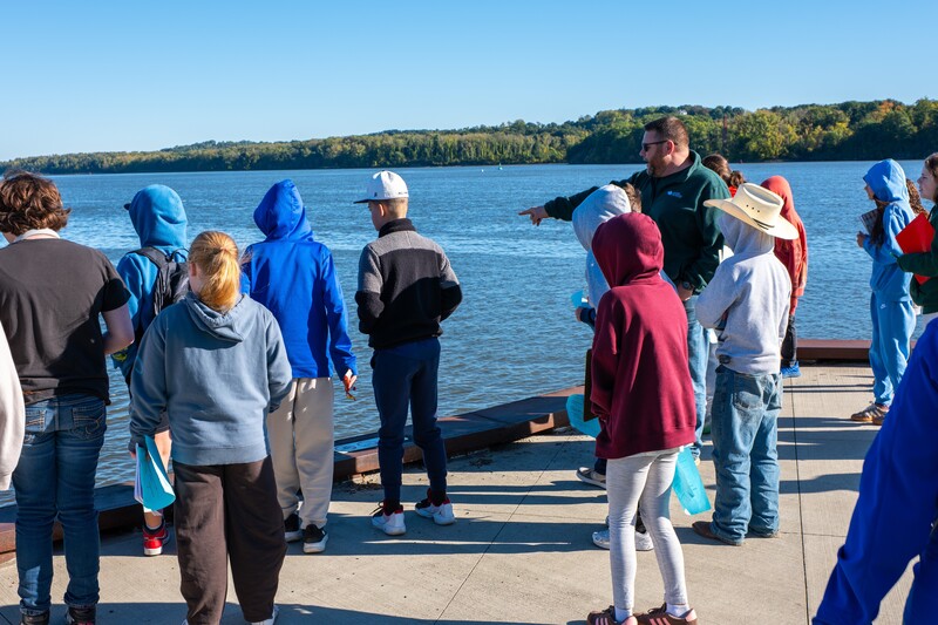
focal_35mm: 44
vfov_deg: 30.5
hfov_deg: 44.5
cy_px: 312
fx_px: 1146
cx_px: 469
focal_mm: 44
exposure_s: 1/125
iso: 100
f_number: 10
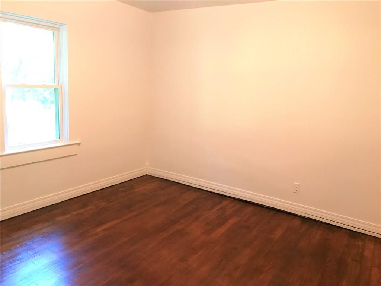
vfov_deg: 49.7
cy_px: 143
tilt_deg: -9.3
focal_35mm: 28
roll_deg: -2.5
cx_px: 190
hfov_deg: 63.4
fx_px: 308
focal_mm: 3.99
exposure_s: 1/15
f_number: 1.8
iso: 100
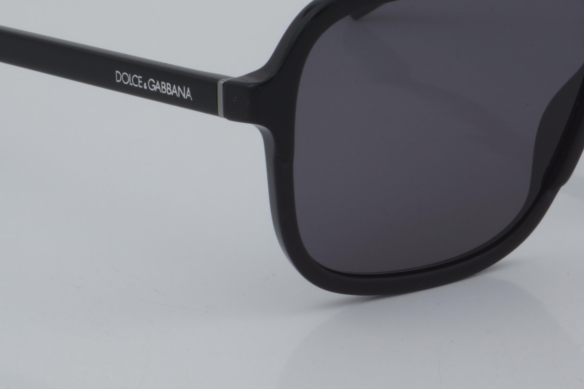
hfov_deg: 15.5
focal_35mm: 132
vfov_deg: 10.4
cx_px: 359
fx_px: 2141
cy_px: 90
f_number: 32
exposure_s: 1/4
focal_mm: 50
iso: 100
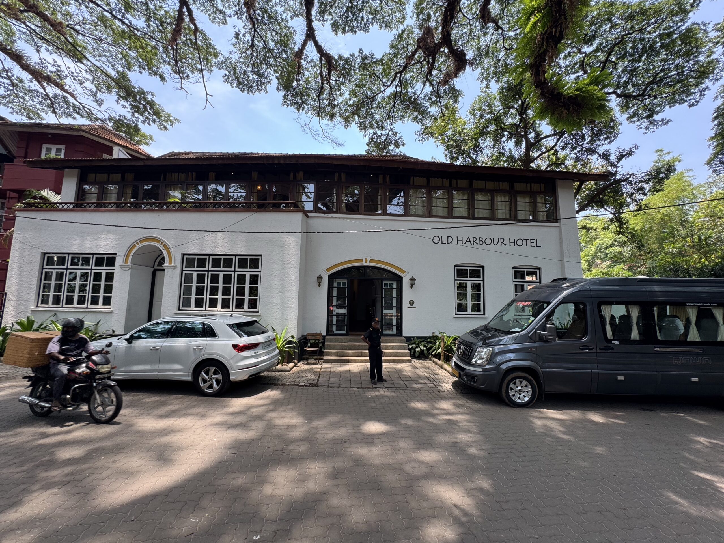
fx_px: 293
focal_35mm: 14
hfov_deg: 102.1
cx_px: 362
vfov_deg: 85.7
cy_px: 272
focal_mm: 2.22
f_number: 2.2
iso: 40
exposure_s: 1/149
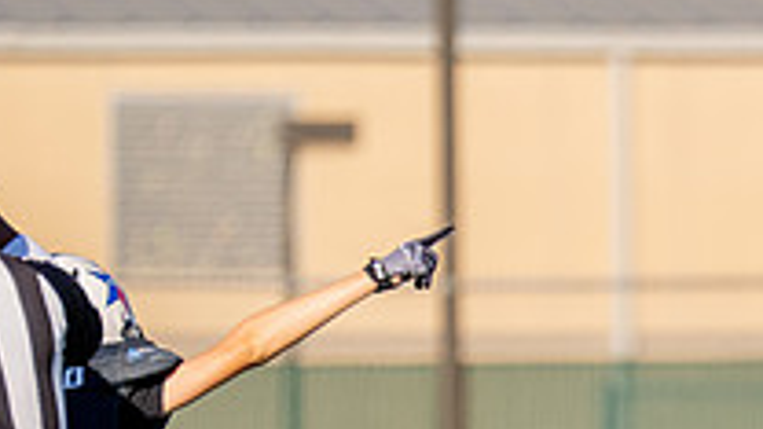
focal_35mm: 842
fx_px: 17035
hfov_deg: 2.6
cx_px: 766
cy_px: 782
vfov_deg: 1.4
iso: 250
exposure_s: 1/5000
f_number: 2.8
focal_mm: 200
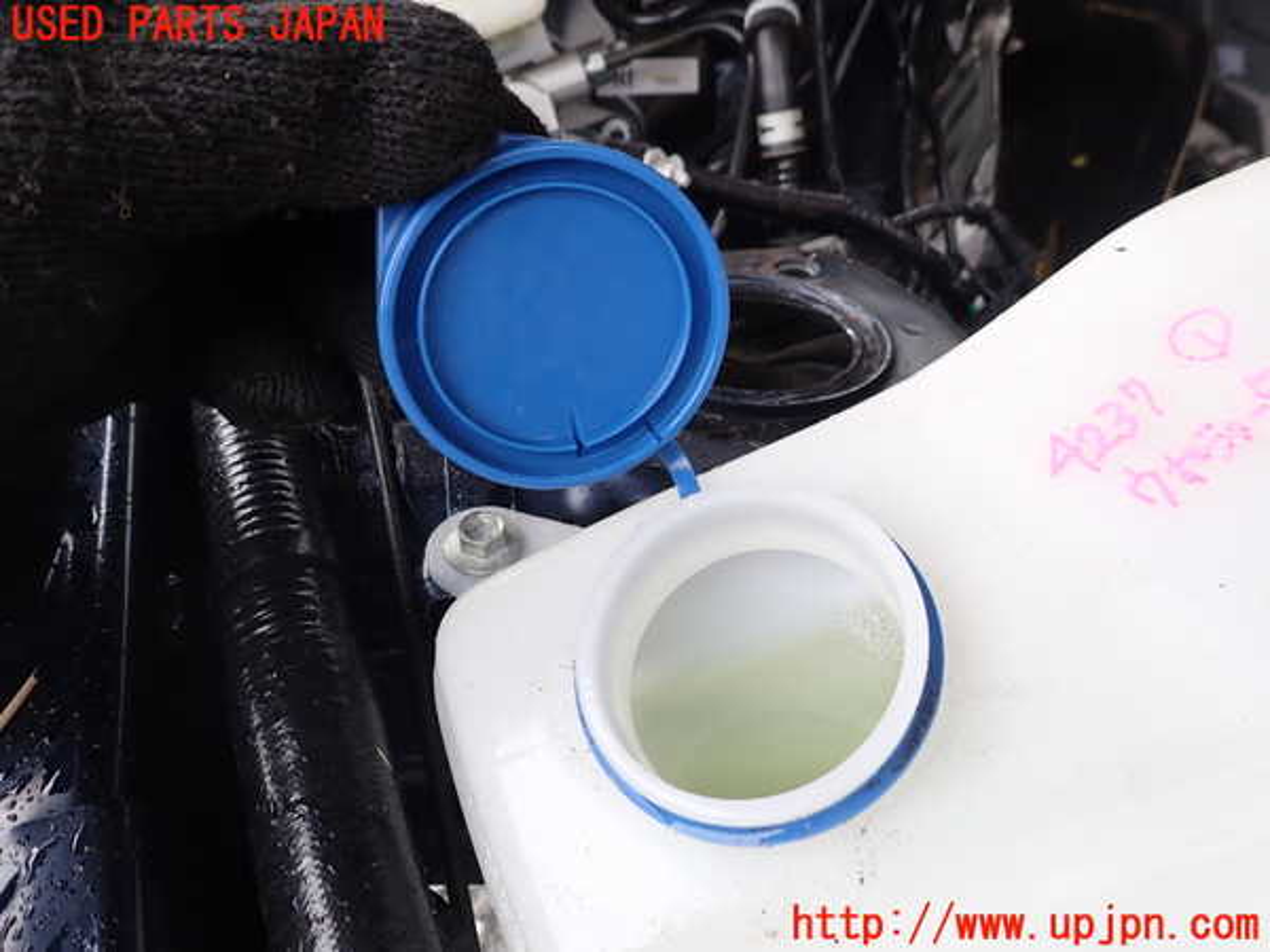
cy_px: 476
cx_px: 635
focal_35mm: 25
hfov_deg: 69.4
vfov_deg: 54.9
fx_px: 917
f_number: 2.8
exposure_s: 1/125
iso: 100
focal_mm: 4.5
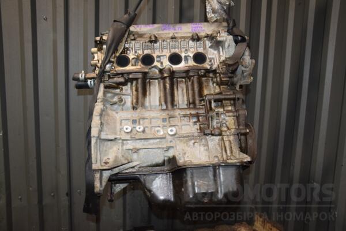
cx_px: 173
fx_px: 303
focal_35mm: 32
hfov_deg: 59.5
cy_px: 116
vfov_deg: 41.7
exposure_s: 1/60
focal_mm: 21
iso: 800
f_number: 5
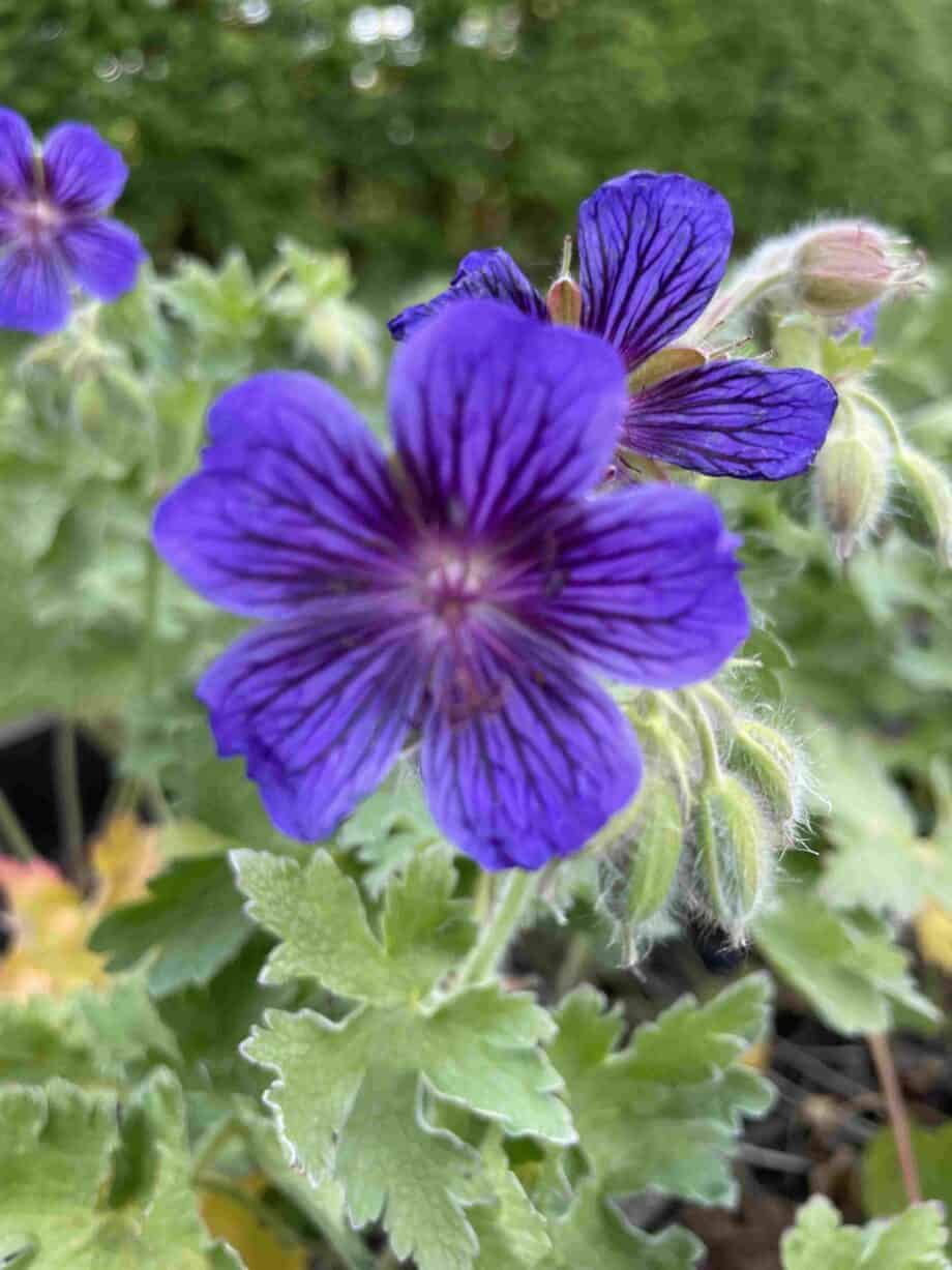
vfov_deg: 67.3
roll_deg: +0.4
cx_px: 476
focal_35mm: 26
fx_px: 954
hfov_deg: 53.1
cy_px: 635
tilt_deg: -22.4
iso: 50
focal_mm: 4.2
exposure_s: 1/121
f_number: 1.6
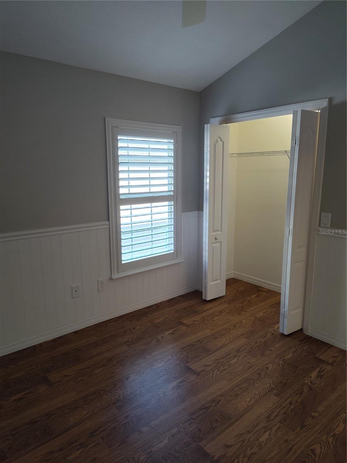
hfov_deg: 58.9
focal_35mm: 23
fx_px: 307
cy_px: 232
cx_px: 174
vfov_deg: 73.9
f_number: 1.8
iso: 272
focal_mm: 5.56
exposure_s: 1/120
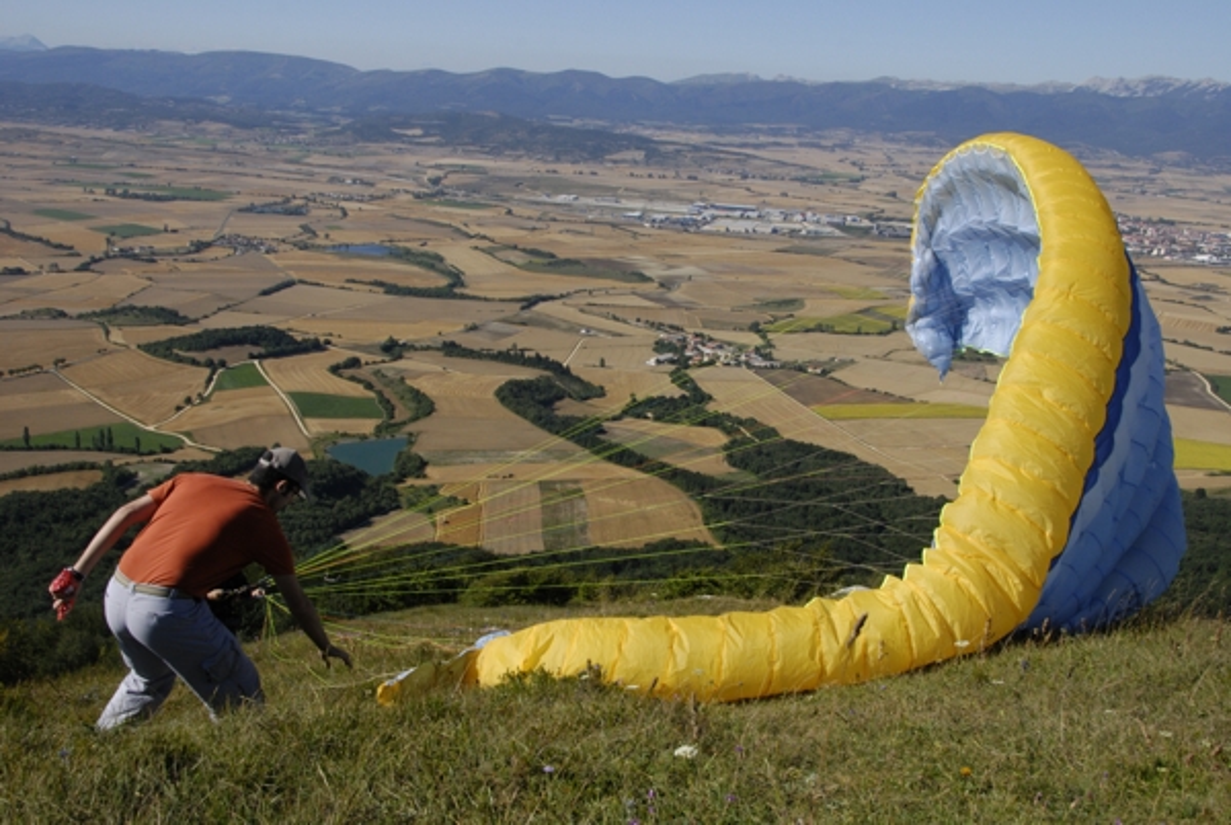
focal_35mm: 36
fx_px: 1233
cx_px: 616
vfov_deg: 37.0
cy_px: 412
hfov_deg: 53.1
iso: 400
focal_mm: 24
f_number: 13
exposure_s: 1/500
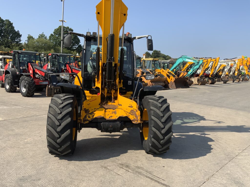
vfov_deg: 48.2
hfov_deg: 61.7
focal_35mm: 29
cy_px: 94
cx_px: 125
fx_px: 209
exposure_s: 1/1377
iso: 16
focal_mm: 3
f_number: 1.8
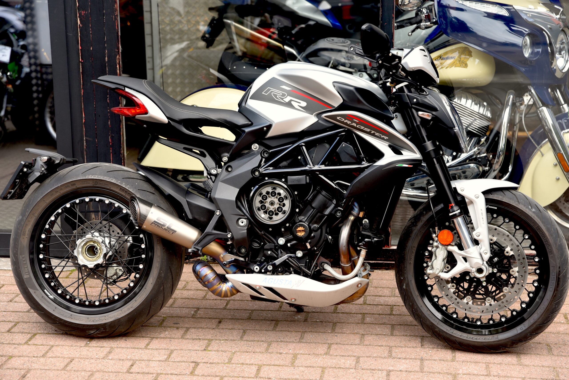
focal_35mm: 70
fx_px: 1107
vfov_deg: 19.5
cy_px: 190
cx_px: 284
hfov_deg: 28.8
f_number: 4
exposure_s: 1/60
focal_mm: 70
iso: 100
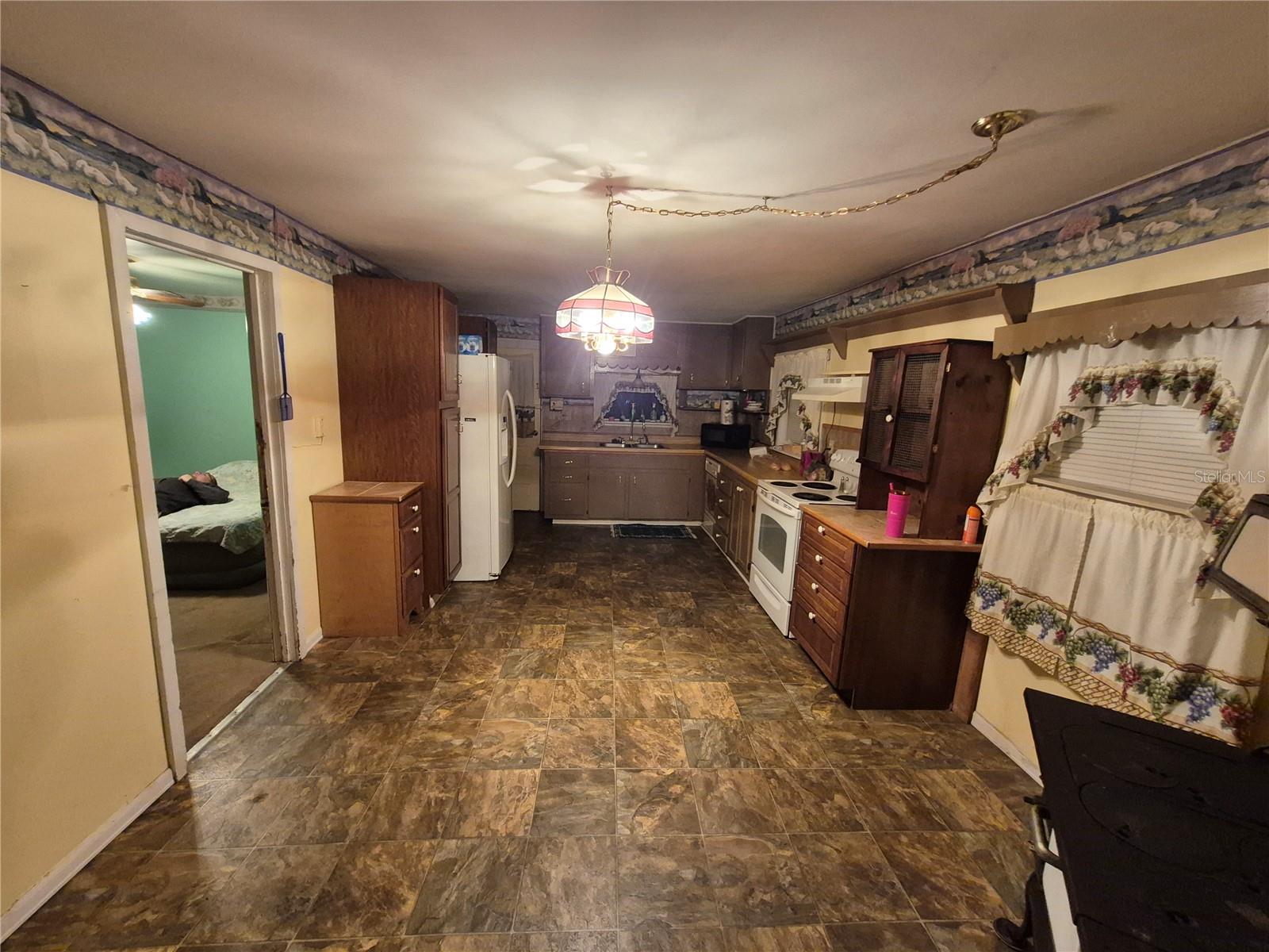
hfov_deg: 106.2
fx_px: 477
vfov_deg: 89.9
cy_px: 476
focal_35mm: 13
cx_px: 634
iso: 640
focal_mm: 1.74
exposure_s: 1/60
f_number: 2.2
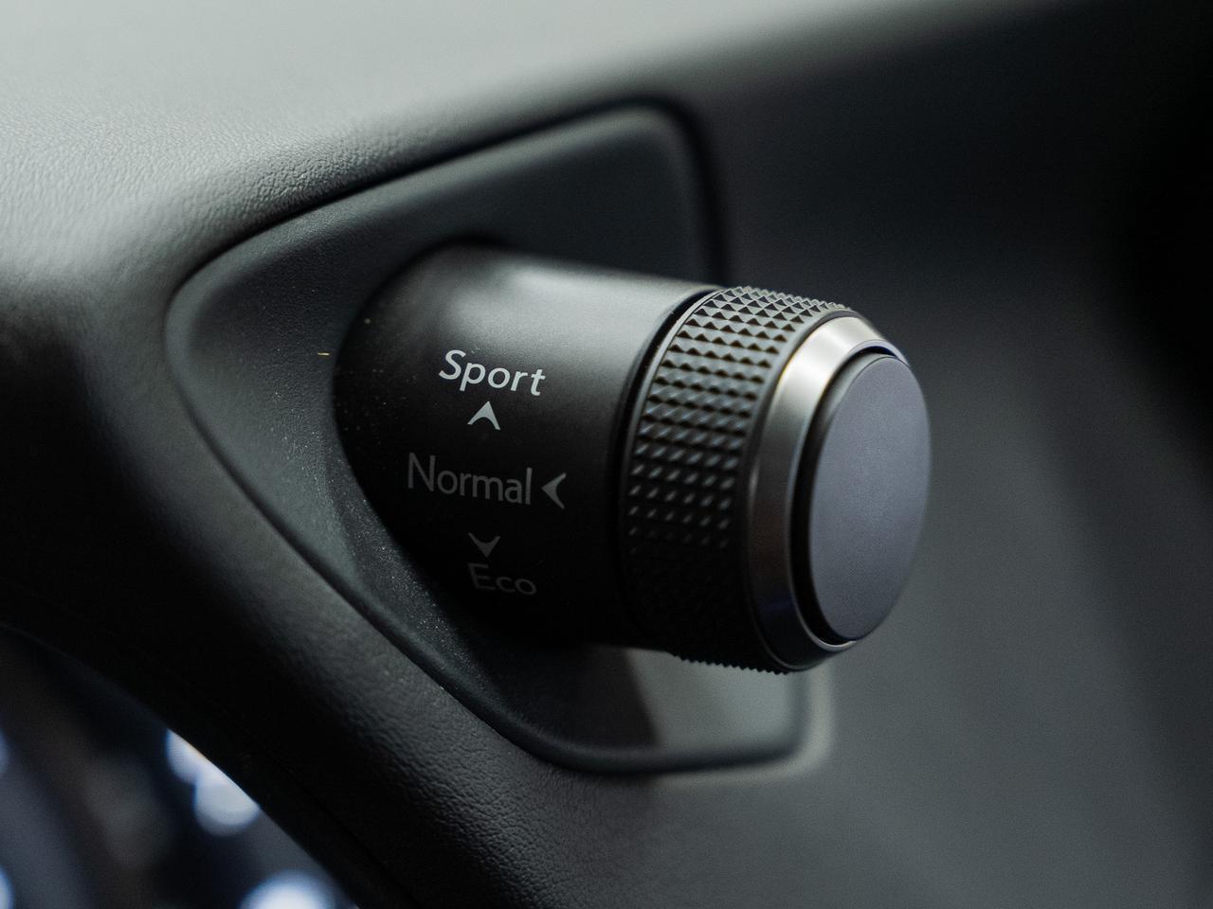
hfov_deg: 20.6
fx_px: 3344
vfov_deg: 15.5
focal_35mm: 95
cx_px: 652
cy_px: 398
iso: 1000
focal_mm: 67.1
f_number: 4
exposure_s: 1/50
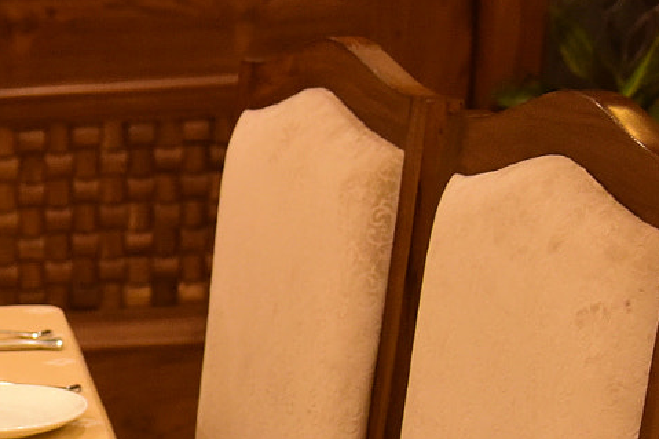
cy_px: 574
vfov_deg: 9.2
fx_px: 2690
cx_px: -334
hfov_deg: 13.2
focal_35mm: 147
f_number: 4
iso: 3200
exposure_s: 1/80
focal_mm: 44
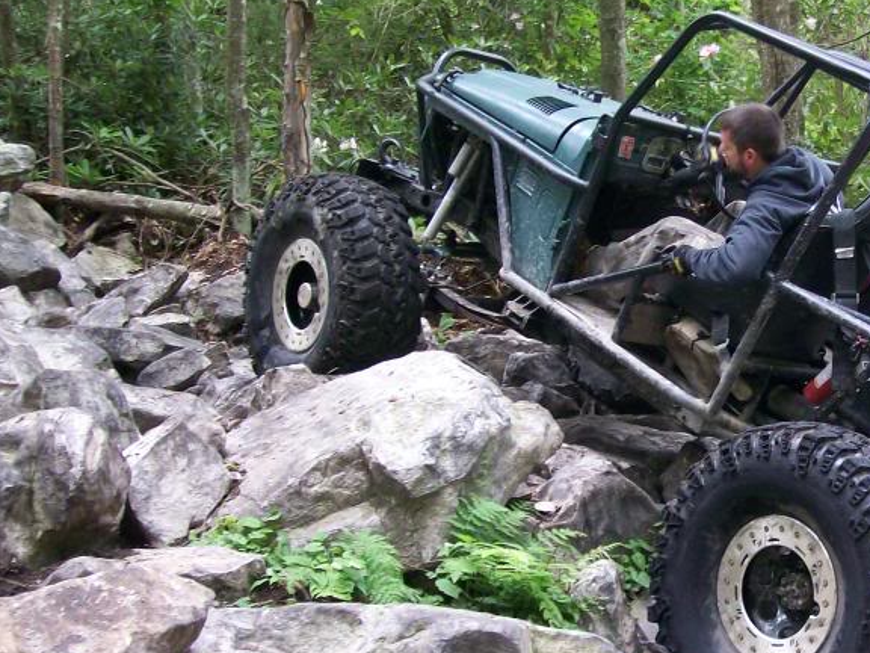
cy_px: 402
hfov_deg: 29.6
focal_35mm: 64
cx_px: 698
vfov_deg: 22.9
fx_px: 1609
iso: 93
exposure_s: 1/32
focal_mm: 6
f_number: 2.7
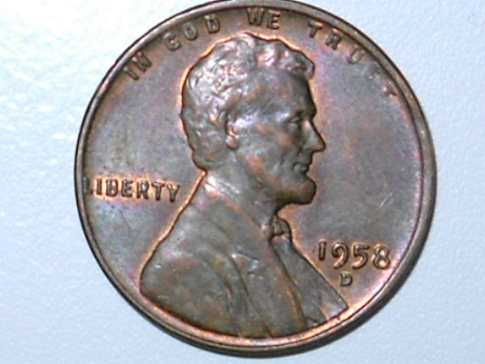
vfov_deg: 35.2
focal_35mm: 41
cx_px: 242
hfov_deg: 45.8
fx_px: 575
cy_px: 182
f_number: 5.5
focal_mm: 6.72
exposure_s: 1/30
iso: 64
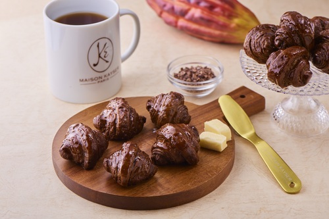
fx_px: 959
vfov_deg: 13.0
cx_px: 164
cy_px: 110
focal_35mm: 105
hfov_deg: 19.5
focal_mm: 105
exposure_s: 1/160
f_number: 10
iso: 160
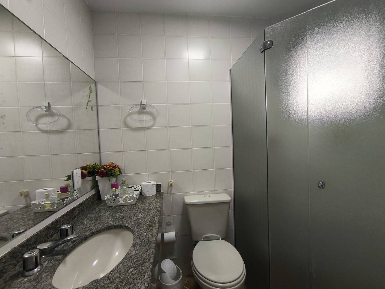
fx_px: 178
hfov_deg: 94.5
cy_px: 144
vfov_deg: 78.1
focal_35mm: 16
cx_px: 192
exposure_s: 1/60
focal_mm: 1.65
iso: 64
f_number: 2.2
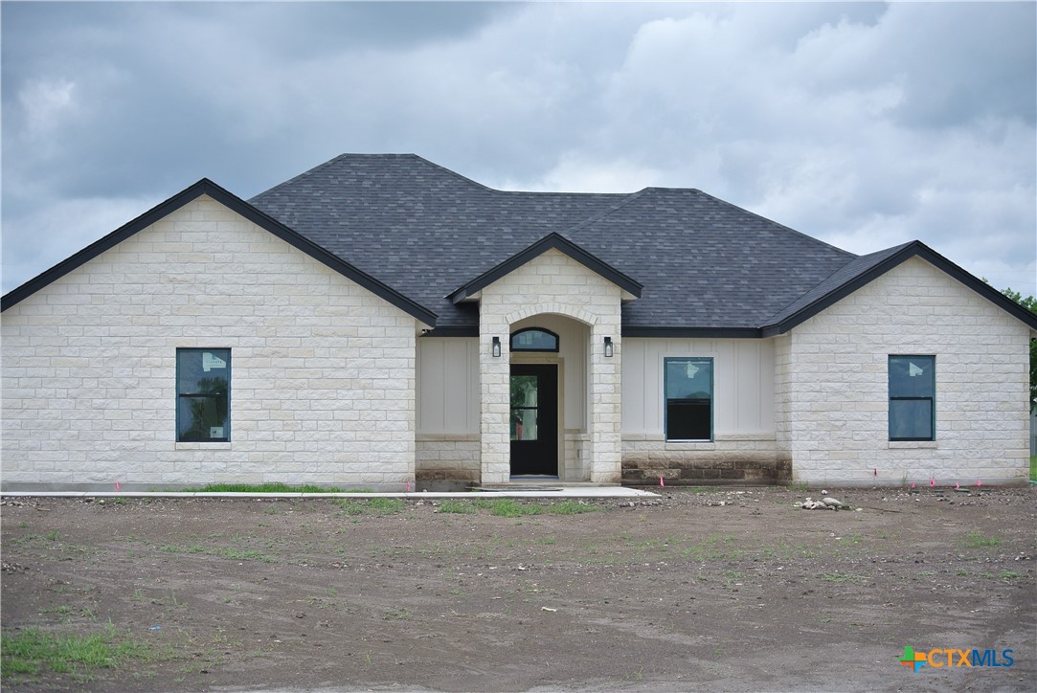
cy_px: 346
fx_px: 2335
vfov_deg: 16.9
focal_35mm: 81
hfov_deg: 25.0
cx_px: 518
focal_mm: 30
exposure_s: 1/1000
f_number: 5
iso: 100
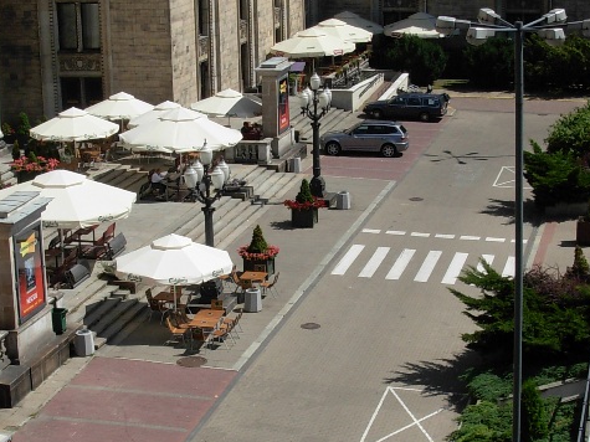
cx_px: 250
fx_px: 1397
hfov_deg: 23.8
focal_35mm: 82
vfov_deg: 18.0
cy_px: 253
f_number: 4.9
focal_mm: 6.3
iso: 79
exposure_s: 1/745
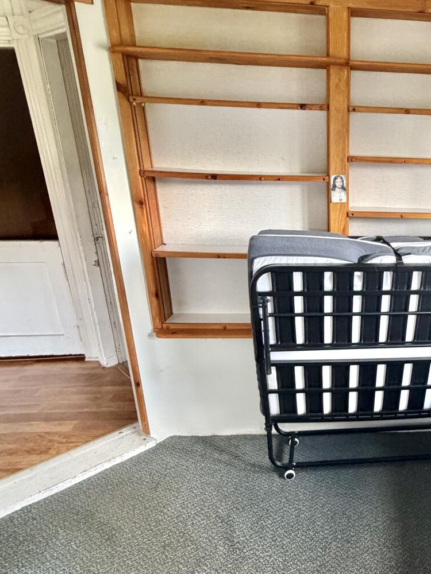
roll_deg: -1.2
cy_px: 313
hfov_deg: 45.1
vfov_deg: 63.3
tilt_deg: -21.0
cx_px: 388
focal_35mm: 28
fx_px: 465
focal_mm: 2.22
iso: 500
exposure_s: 1/60
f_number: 2.2
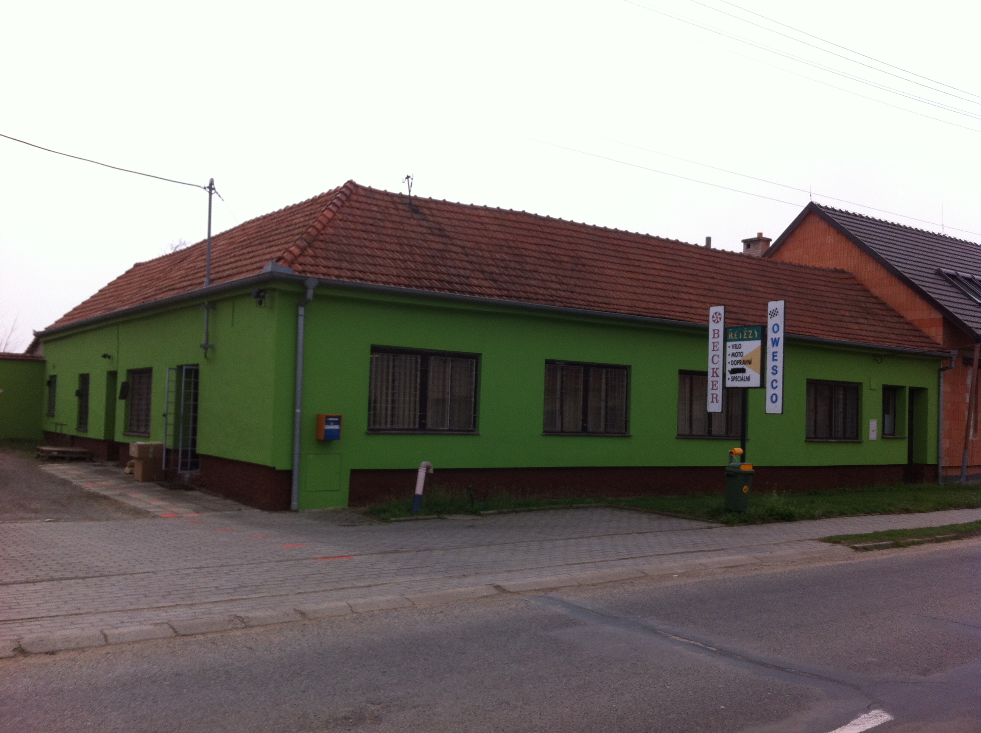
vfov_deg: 40.6
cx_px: 490
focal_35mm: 35
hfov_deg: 52.7
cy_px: 366
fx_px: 990
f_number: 2.8
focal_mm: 3.85
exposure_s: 1/1077
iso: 80
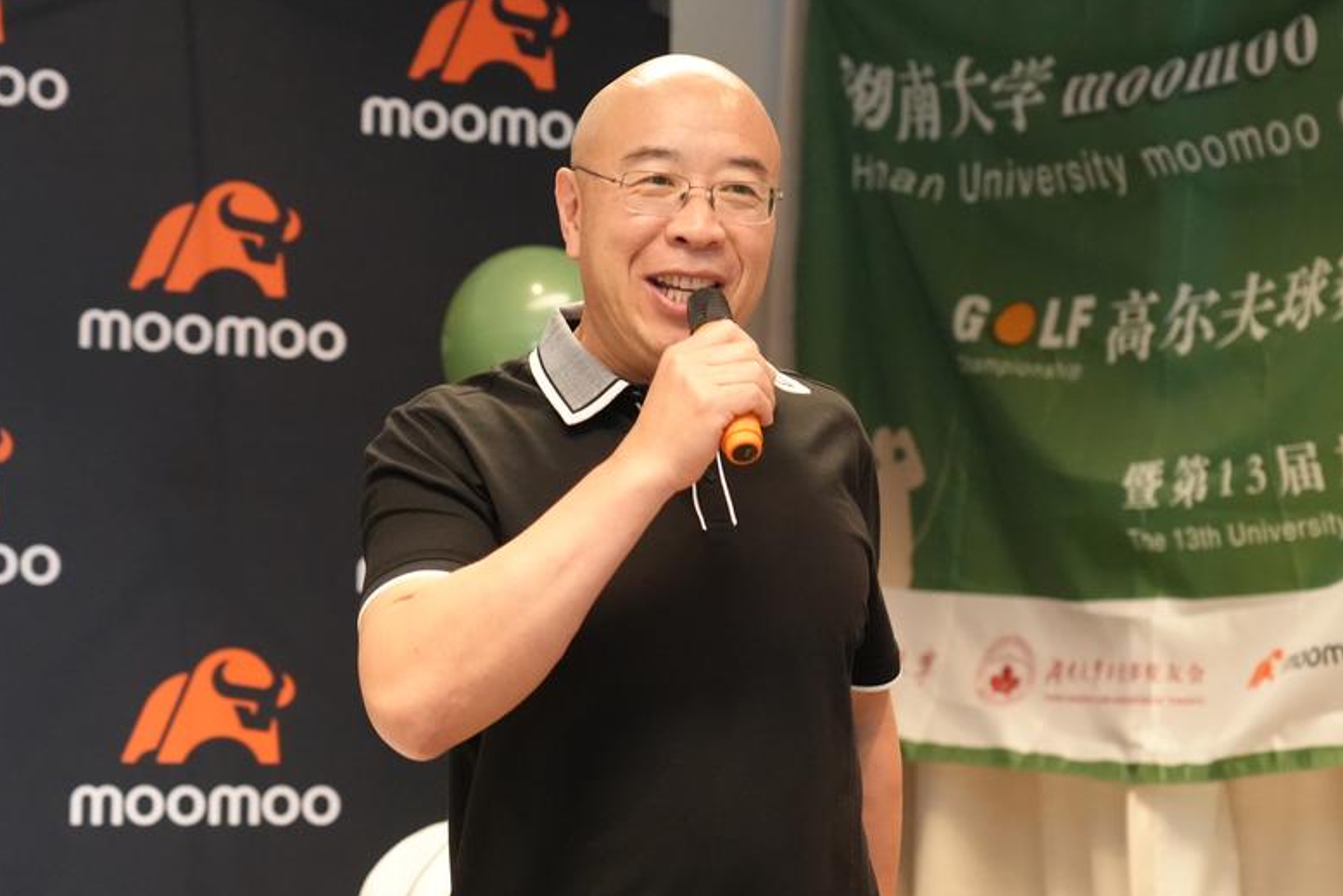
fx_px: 3470
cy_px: 407
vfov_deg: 14.7
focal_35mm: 93
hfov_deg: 21.9
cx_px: 732
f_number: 4
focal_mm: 67
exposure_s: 1/160
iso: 6400
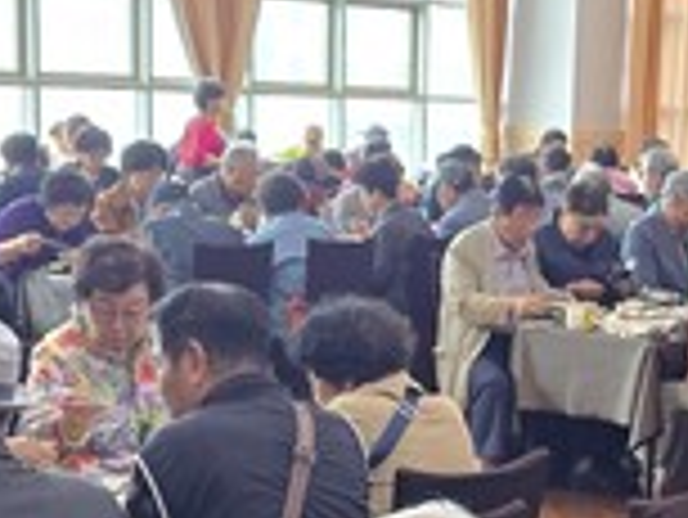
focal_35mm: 90
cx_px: 585
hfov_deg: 21.4
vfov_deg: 16.2
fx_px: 1790
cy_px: 459
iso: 200
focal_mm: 6.3
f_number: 1.7
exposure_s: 1/120
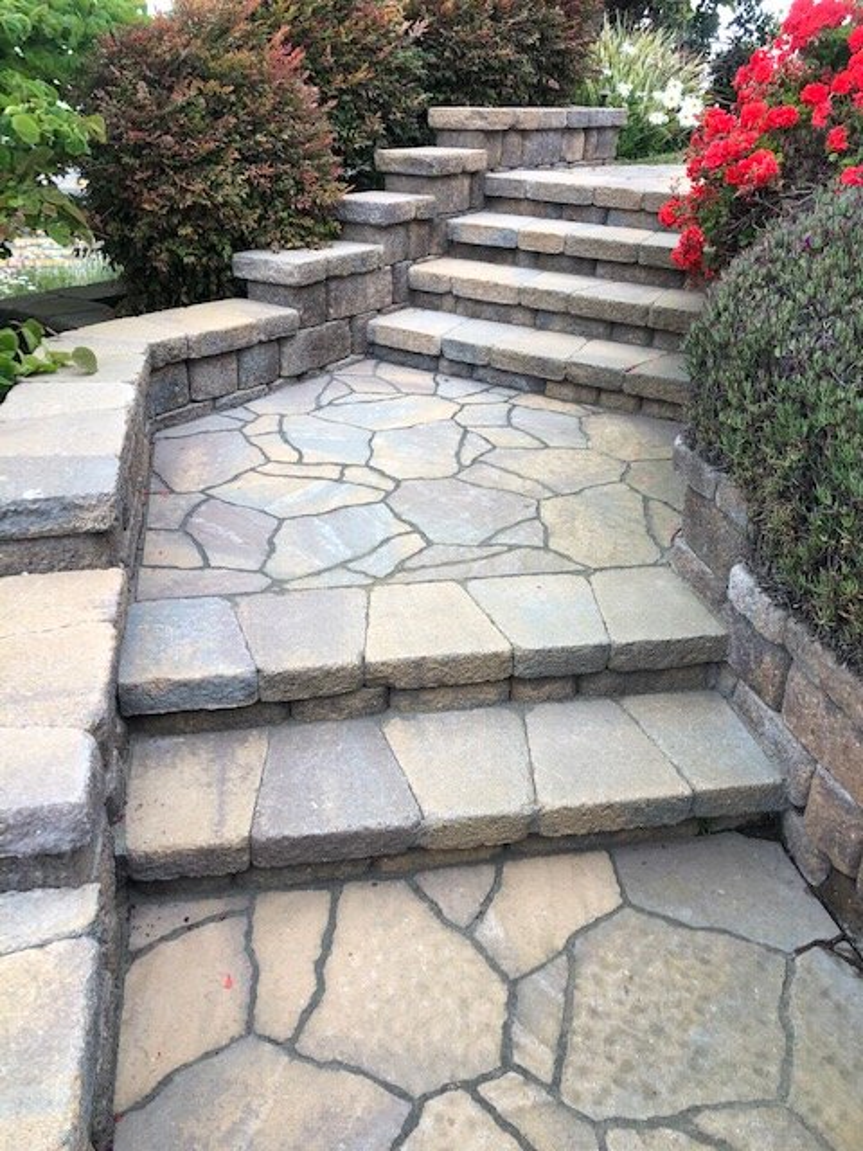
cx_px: 432
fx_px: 931
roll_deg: -3.7
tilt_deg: -27.4
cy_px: 576
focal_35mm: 28
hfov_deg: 49.7
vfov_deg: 63.4
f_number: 1.8
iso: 20
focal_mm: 3.99
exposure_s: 1/206
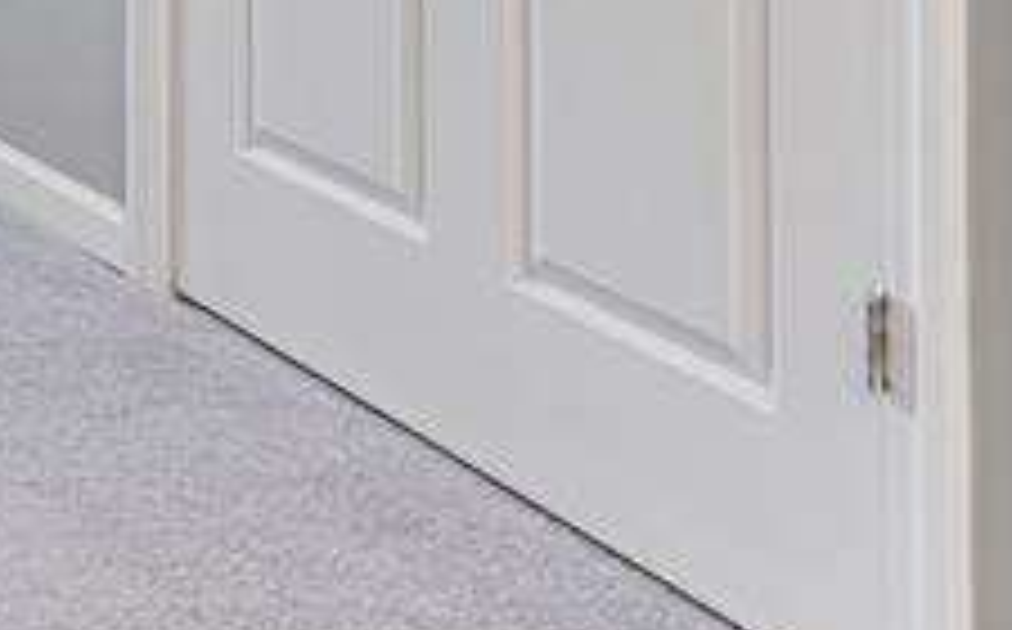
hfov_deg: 16.8
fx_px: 2176
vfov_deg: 13.8
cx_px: -1178
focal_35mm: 79
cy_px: -650
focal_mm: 17
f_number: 9
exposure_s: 1/2
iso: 320
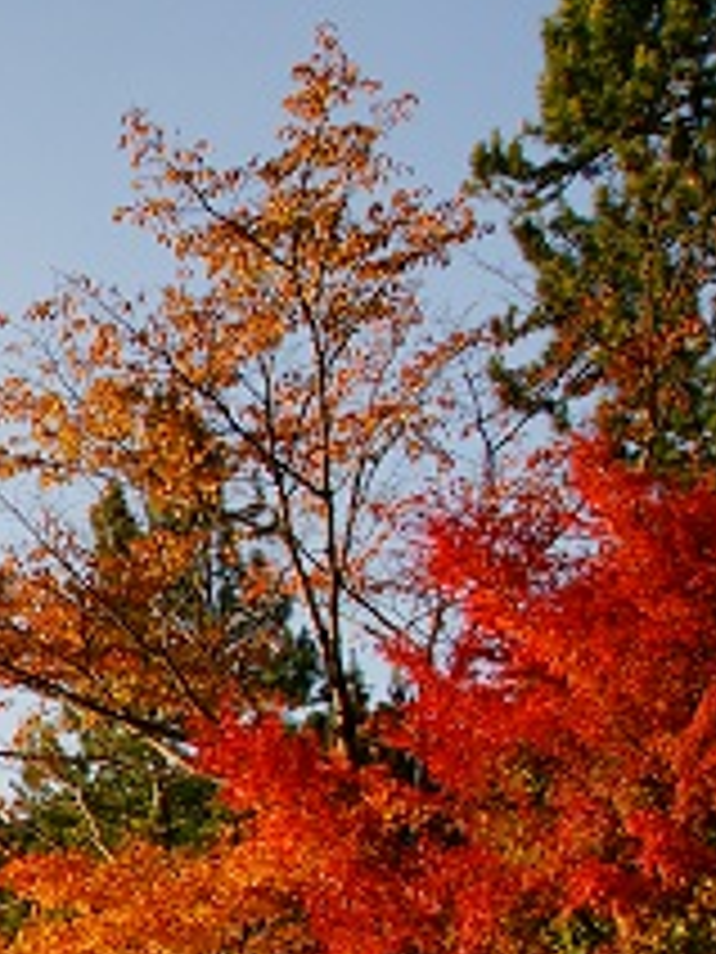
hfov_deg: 16.5
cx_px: -545
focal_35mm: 76
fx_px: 2096
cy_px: 868
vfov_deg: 24.9
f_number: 7.1
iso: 200
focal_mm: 16
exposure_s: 1/160
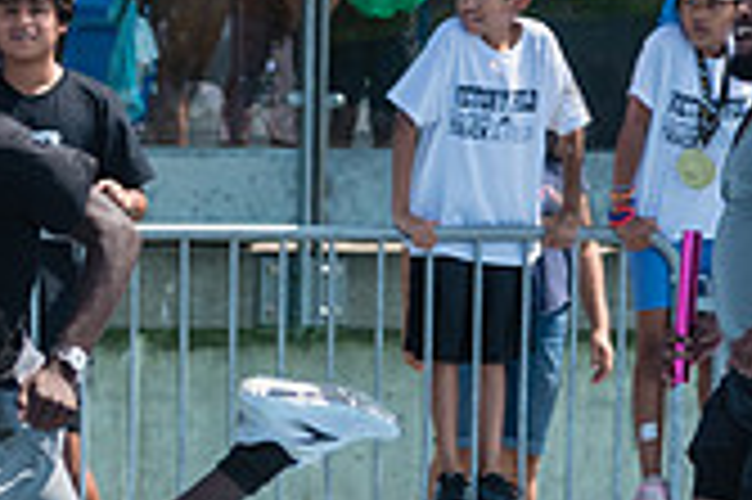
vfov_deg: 2.4
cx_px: -176
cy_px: 361
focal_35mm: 577
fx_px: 12041
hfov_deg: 3.6
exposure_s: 1/1250
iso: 250
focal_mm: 145
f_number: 4.5
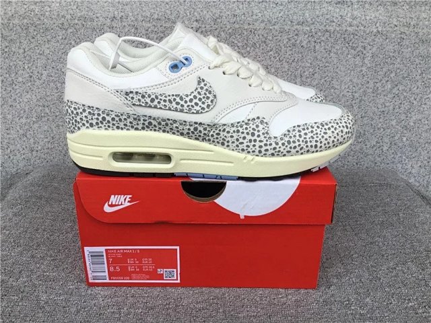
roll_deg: -1.2
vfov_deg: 45.4
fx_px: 386
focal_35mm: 31
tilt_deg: -21.4
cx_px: 216
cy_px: 162
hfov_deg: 58.4
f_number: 2.4
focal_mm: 3.3
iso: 25
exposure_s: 1/392
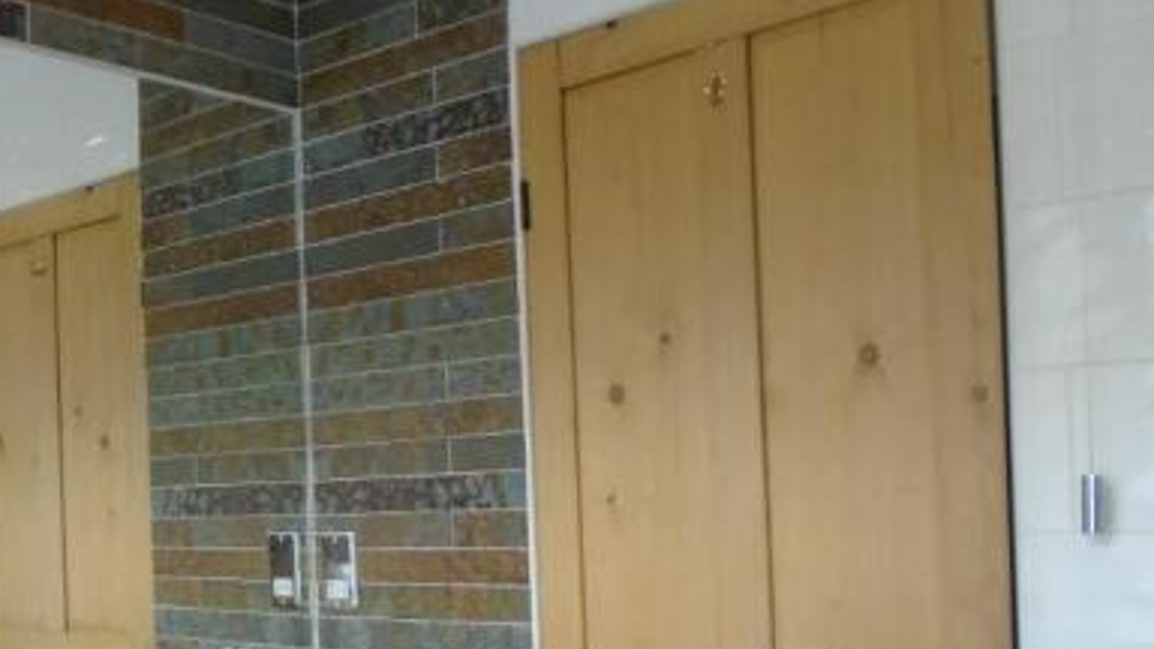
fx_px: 1316
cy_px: 506
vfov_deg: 27.2
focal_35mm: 43
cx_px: 305
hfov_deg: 45.9
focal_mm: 4.6
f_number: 3.2
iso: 250
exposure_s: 1/30
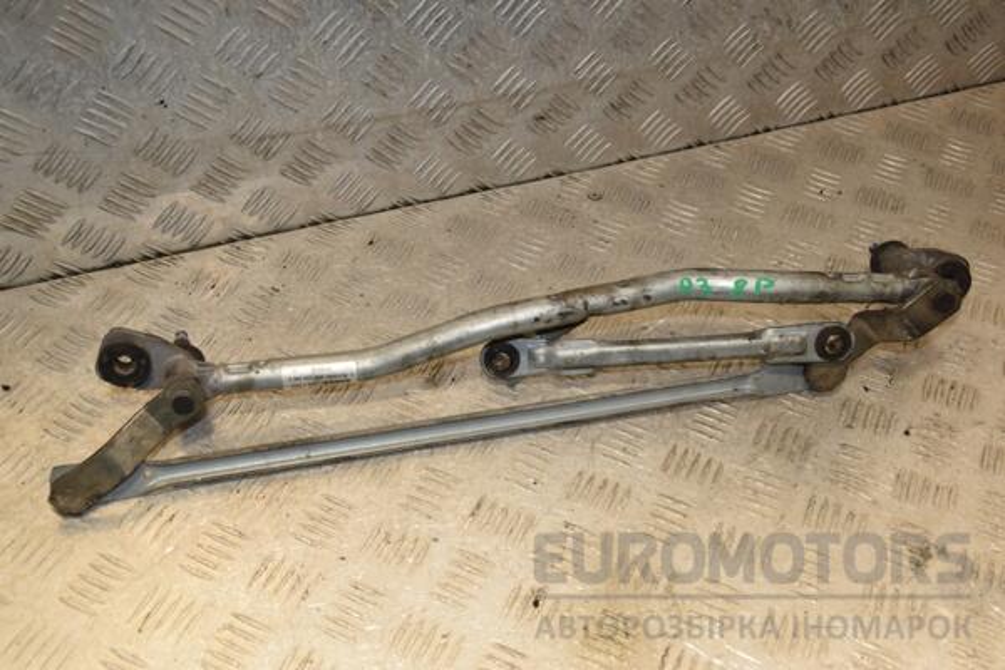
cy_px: 335
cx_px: 502
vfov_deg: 34.2
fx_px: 1089
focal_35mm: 39
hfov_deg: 49.6
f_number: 7.1
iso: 800
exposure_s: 1/200
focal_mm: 26
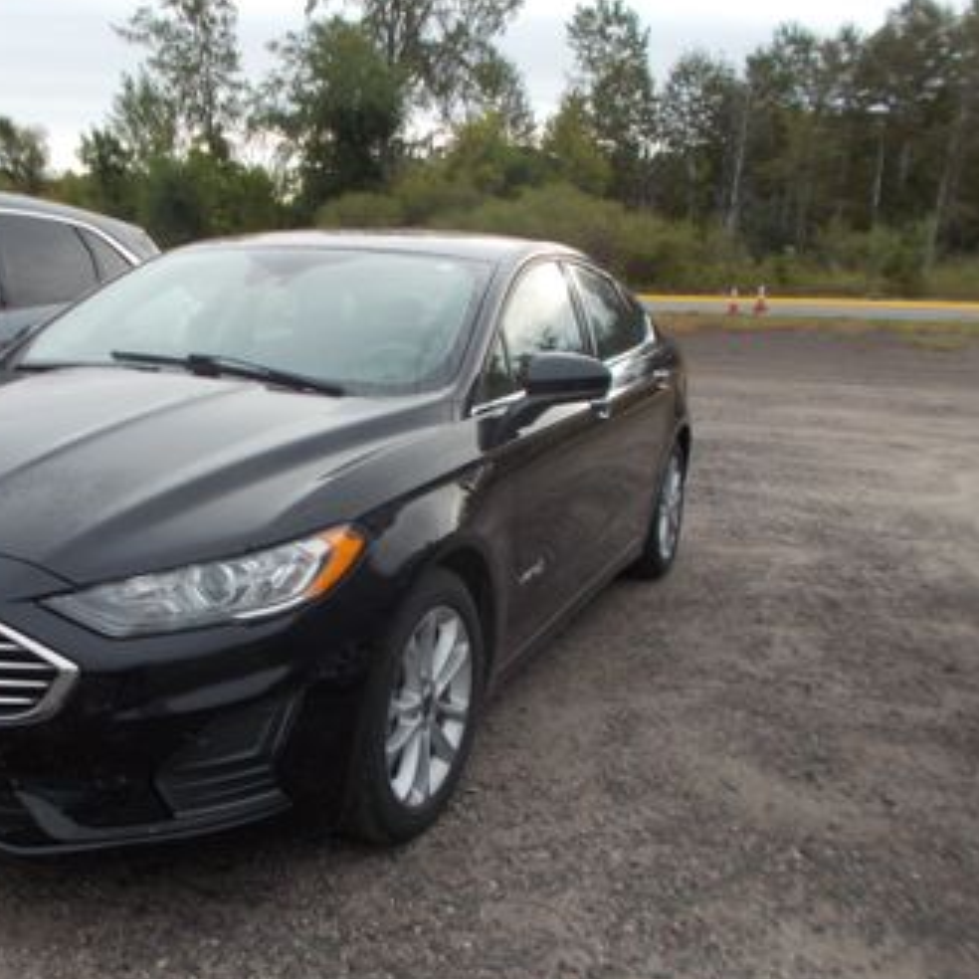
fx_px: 1120
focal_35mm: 35
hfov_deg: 46.8
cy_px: 527
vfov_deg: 47.2
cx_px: 370
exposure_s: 1/100
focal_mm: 4.6
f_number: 3.2
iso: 80
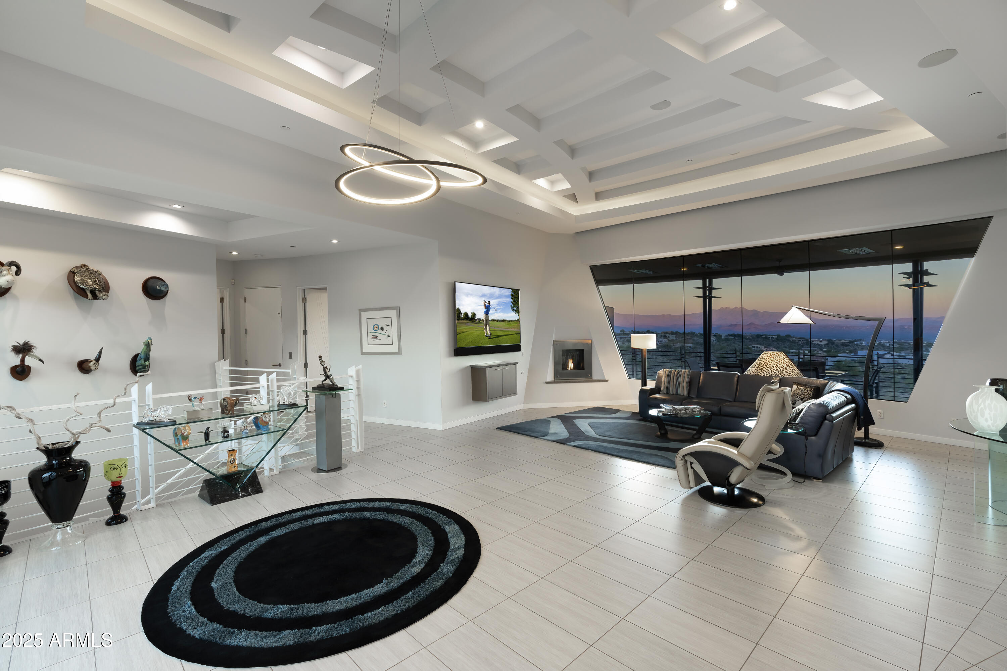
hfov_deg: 96.7
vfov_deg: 73.7
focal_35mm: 16
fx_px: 448
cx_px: 504
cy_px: 336
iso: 320
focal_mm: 16
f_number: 7.1
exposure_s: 1/125
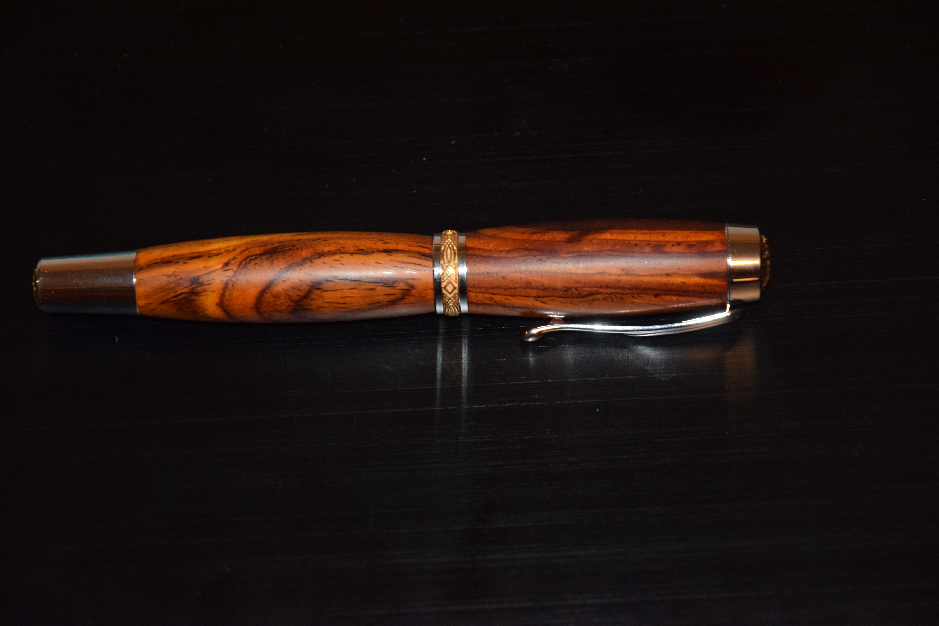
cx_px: 470
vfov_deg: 10.8
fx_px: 3325
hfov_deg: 16.1
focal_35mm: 128
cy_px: 313
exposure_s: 1/60
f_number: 5.6
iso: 1400
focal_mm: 85
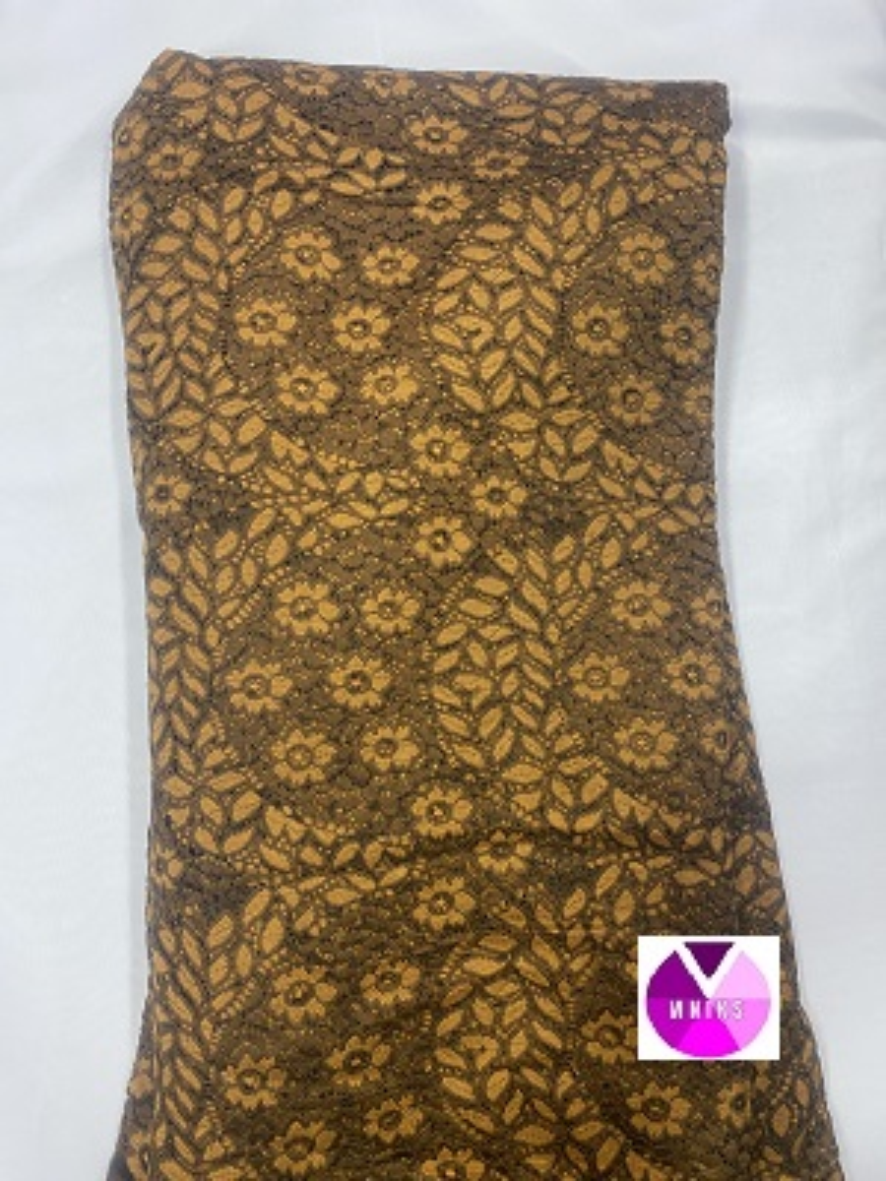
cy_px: 590
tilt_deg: -83.2
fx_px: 887
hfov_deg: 53.1
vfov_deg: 67.3
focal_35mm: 26
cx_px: 443
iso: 160
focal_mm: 4.25
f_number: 1.8
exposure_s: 1/60
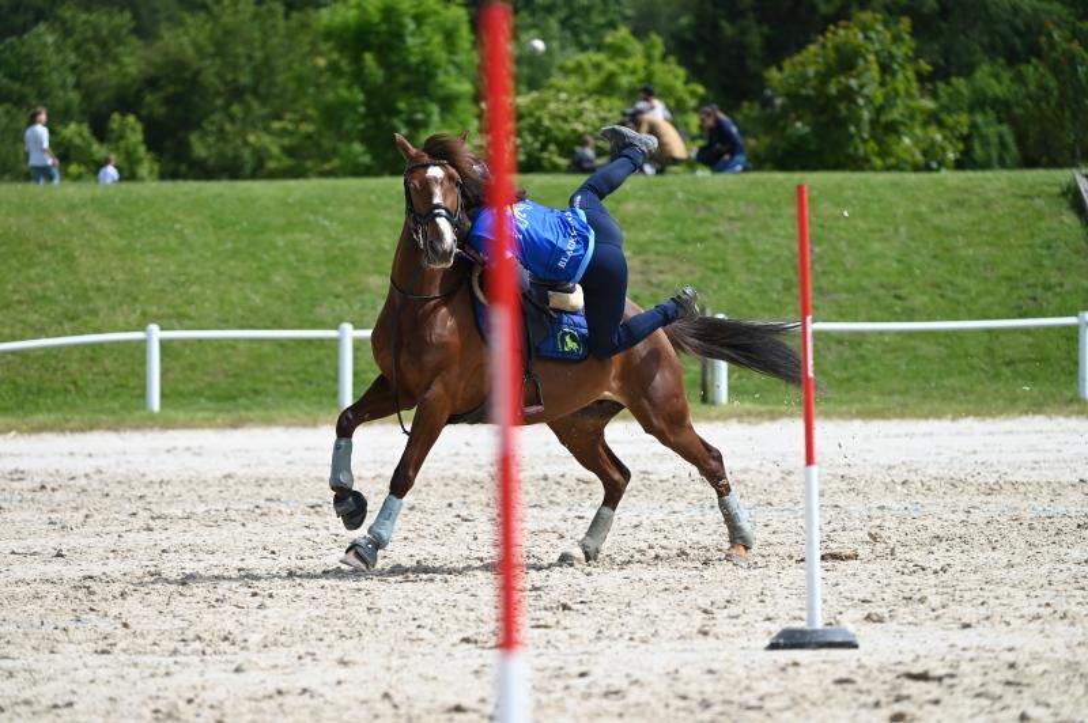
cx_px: 544
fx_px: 6341
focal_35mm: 210
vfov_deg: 6.5
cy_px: 362
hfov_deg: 9.8
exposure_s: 1/1250
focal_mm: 210
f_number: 5.6
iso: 280
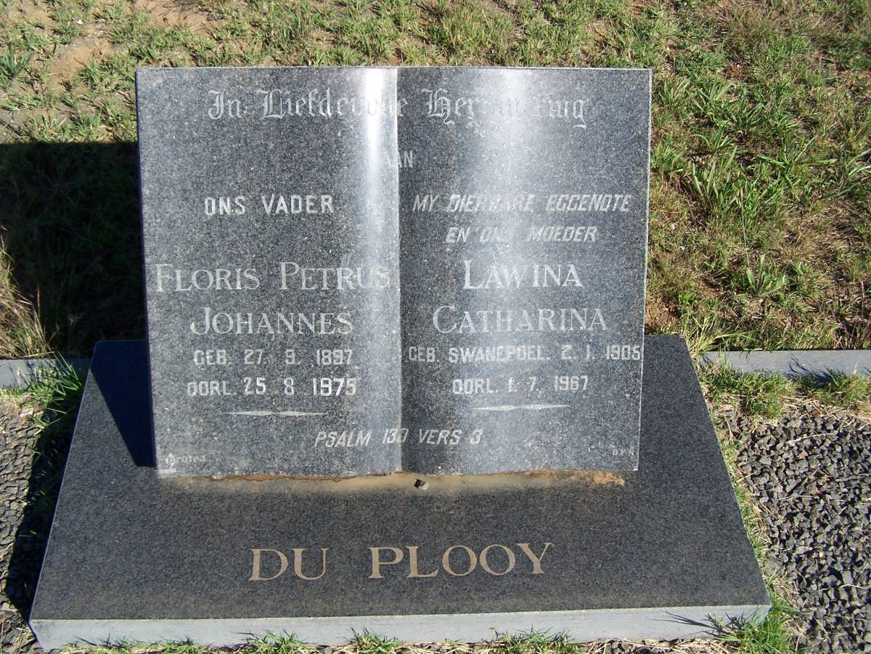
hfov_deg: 49.0
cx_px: 436
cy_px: 327
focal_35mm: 38
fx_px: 956
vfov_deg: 37.7
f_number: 4
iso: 80
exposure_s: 1/750
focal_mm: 6.3
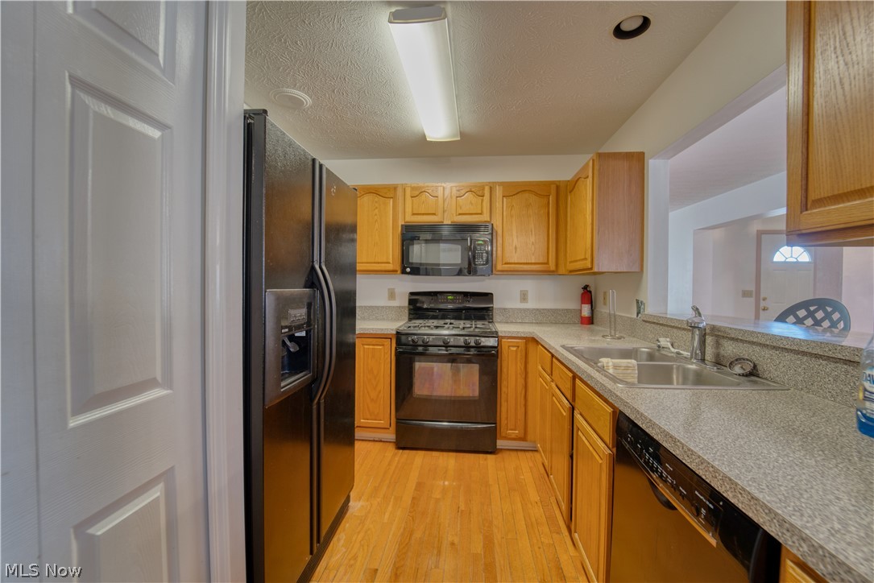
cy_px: 292
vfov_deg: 81.2
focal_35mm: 14
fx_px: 340
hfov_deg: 104.2
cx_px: 437
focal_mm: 14
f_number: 6.3
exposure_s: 1/10
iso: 800
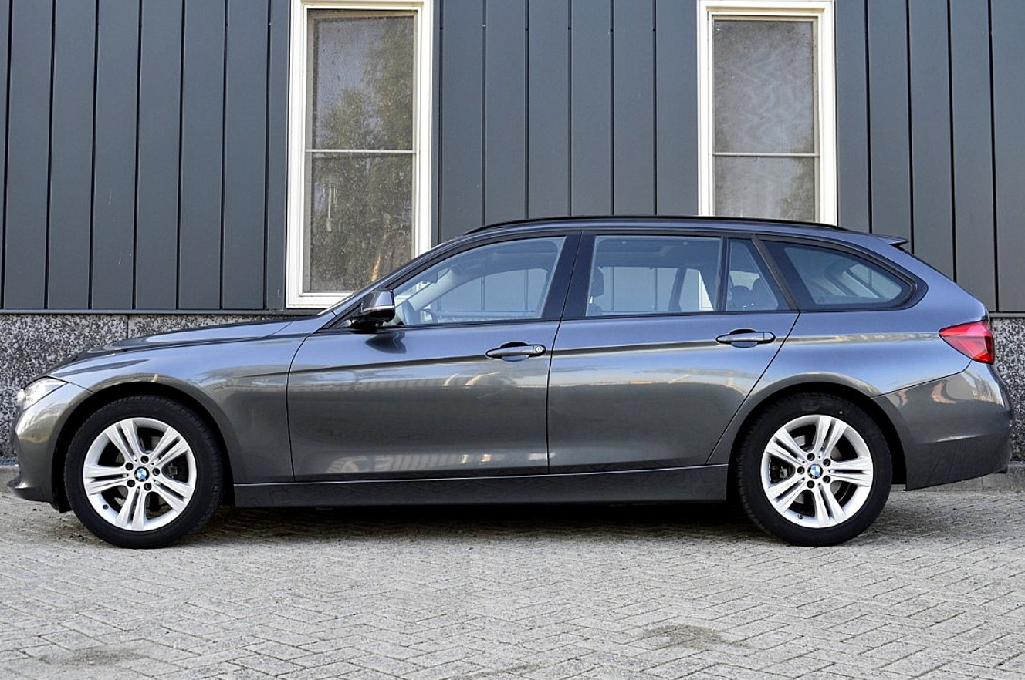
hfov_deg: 49.0
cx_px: 511
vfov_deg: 33.7
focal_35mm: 40
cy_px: 345
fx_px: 1124
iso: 400
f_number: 8
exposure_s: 1/80
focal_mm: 25
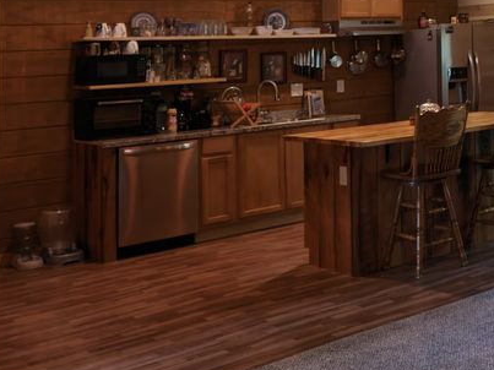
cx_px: 596
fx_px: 870
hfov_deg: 27.7
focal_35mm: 61
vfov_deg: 22.8
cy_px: -27
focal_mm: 8.67
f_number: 1.8
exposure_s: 1/15
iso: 170
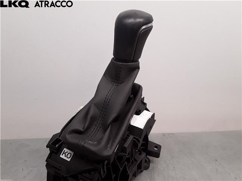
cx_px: 121
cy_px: 90
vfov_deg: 49.7
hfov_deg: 63.4
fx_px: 196
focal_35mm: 28
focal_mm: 2.91
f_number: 1.9
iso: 100
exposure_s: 1/138
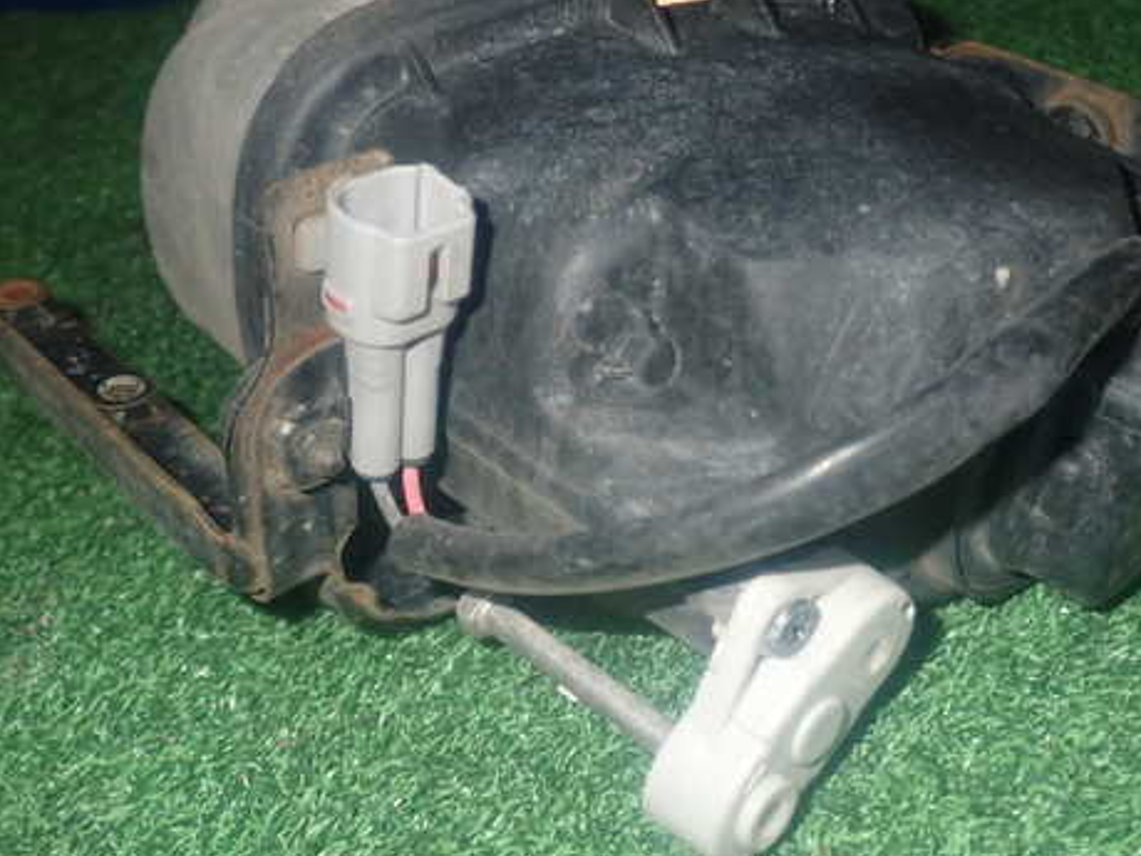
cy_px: 380
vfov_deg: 30.9
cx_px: 623
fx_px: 1549
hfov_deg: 40.4
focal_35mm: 47
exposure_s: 1/40
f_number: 7.1
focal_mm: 6.37
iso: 640
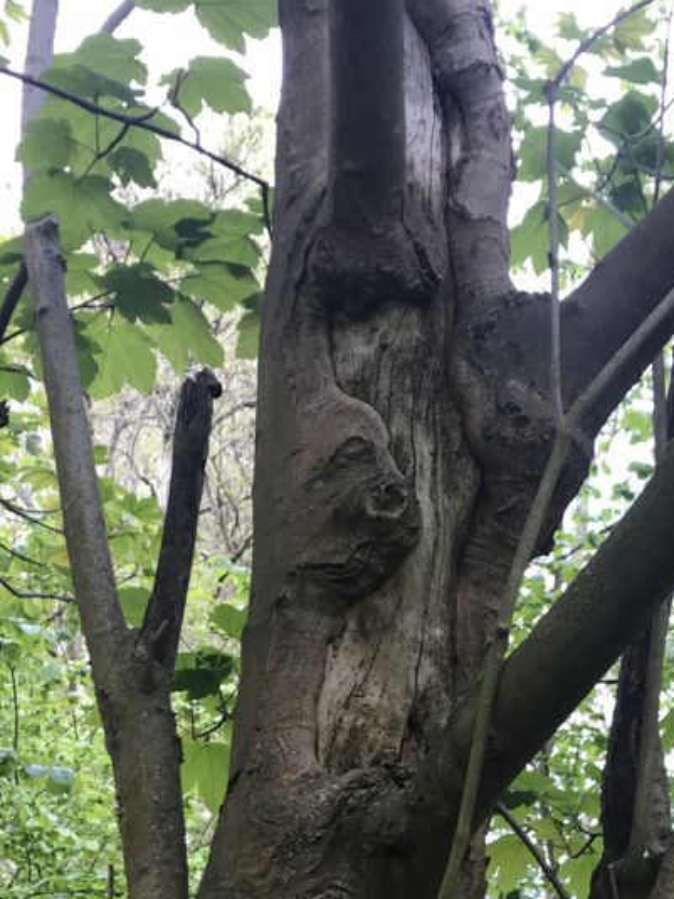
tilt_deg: +17.2
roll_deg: -0.4
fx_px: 1740
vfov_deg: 27.7
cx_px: 336
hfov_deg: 21.9
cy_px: 845
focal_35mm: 67
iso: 40
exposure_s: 1/100
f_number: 1.8
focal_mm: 3.99
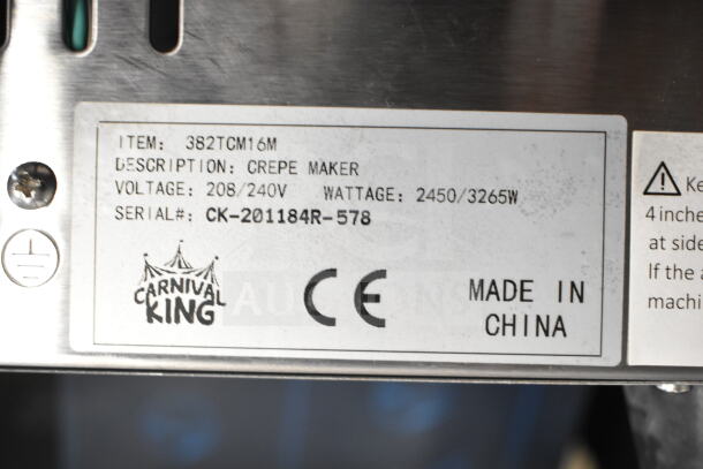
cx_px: 352
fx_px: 791
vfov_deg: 33.0
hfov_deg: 47.9
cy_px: 234
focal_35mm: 40
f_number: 4
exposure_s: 1/40
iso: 2500
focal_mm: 27
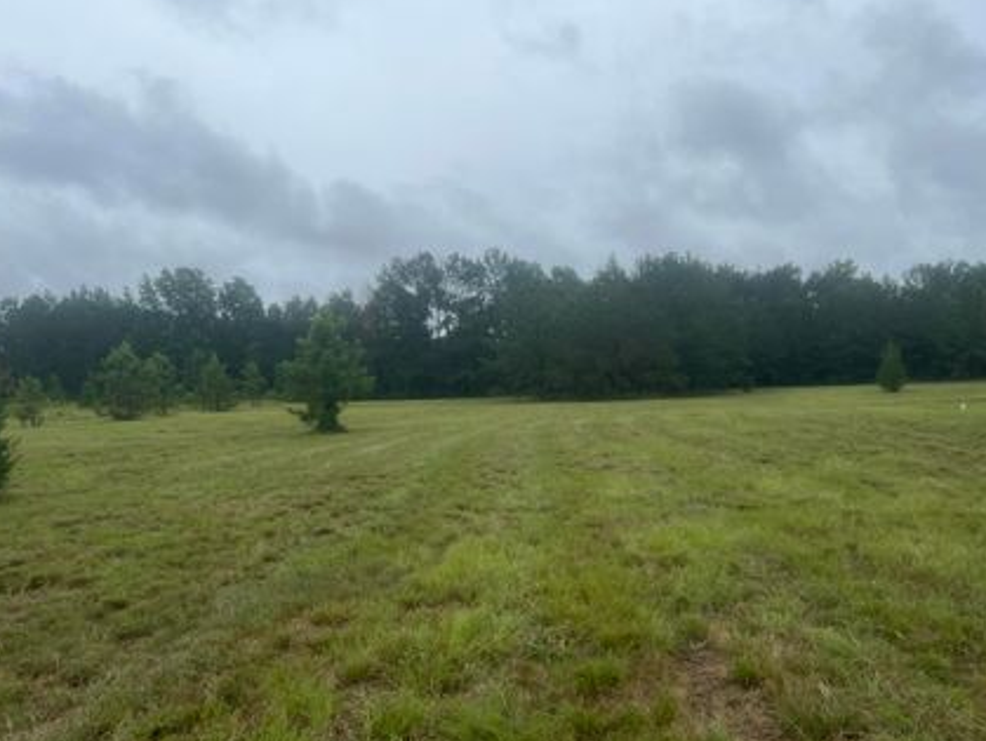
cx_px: 485
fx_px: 884
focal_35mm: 31
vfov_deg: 45.5
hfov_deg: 58.3
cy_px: 366
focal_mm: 5.7
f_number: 1.5
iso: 50
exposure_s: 1/5076
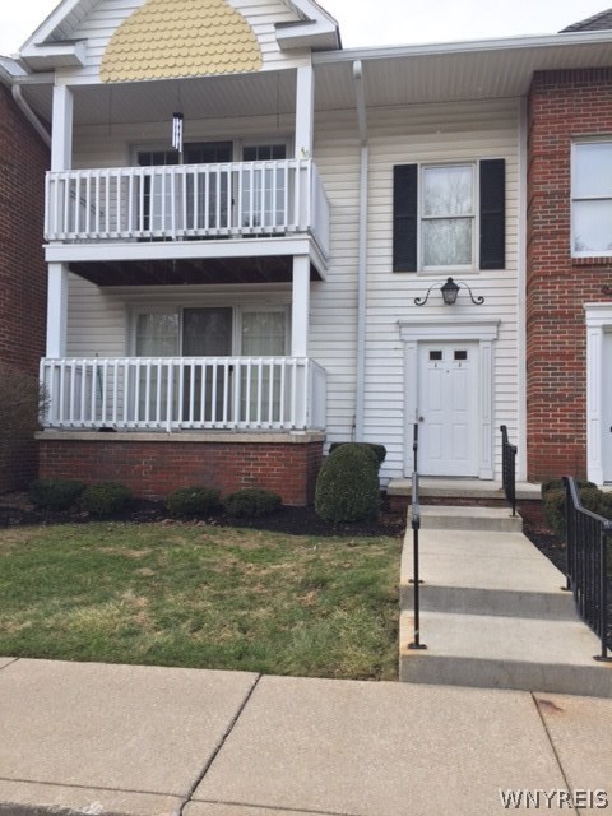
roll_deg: -0.4
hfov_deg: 48.2
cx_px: 306
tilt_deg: +2.1
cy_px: 408
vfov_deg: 61.7
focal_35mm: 29
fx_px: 684
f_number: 2.2
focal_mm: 4.15
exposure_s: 1/557
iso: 32
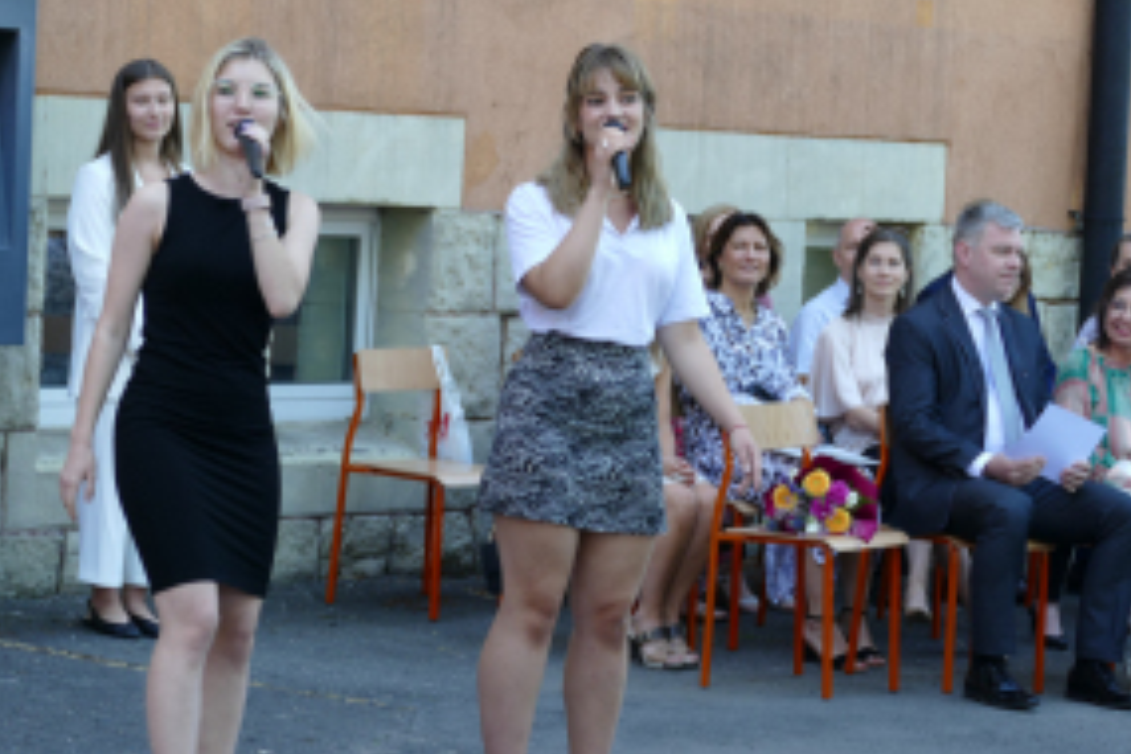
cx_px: 405
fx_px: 4272
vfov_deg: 10.1
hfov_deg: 15.1
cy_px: 367
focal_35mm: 136
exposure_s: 1/80
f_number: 3.8
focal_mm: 35.42
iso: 125
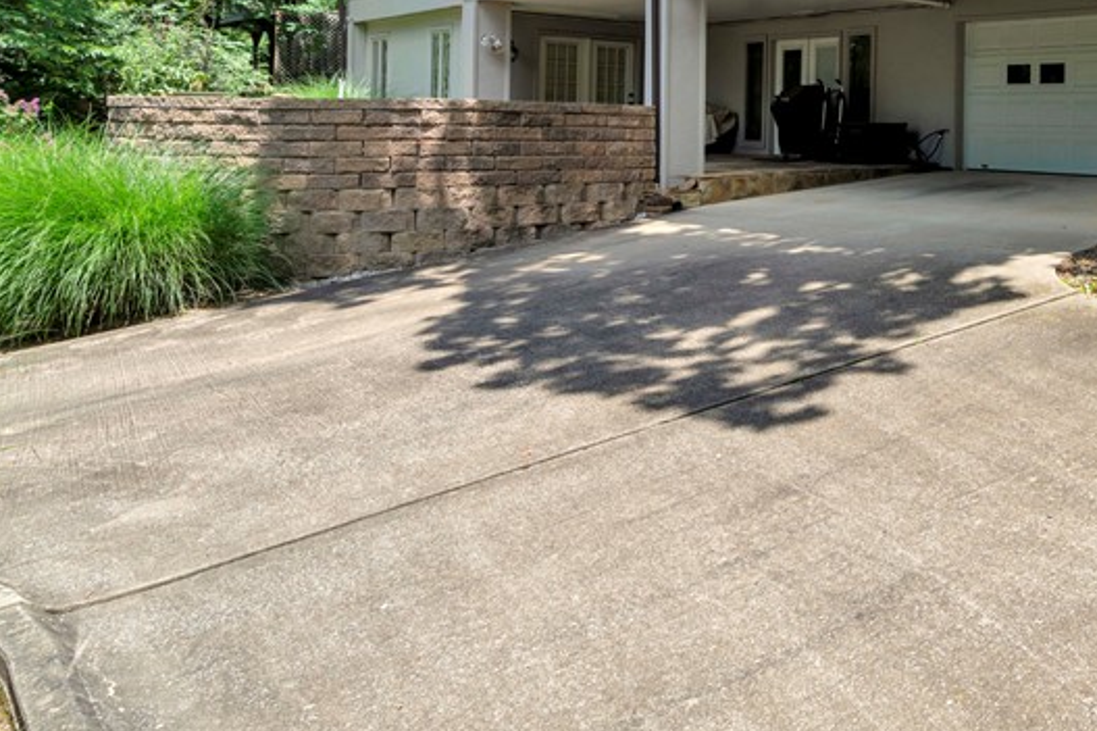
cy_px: 99
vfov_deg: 37.8
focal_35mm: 33
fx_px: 1005
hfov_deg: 50.0
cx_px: 1012
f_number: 6.3
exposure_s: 1/80
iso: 100
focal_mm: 16
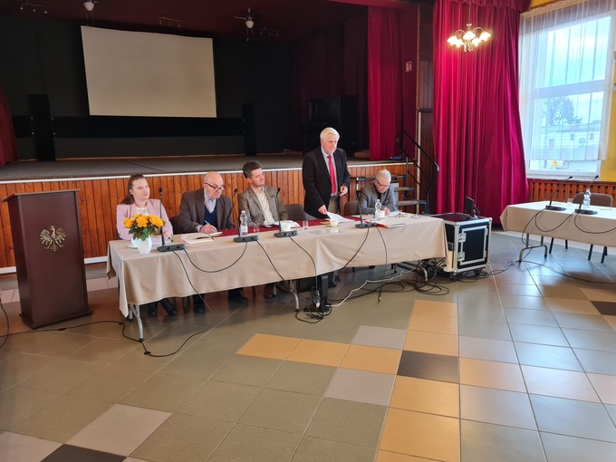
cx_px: 308
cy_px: 231
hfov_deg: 67.3
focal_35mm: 26
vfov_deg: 53.1
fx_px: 463
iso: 320
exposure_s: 1/50
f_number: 1.8
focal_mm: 5.4
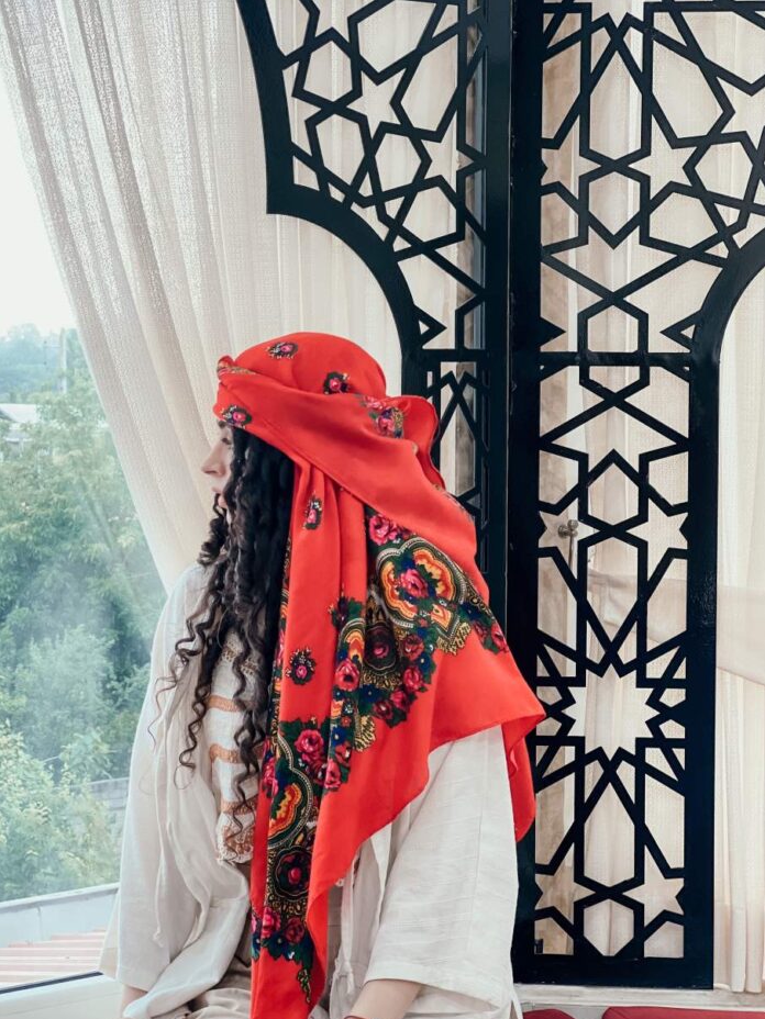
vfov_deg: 23.0
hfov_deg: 17.4
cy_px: 526
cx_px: 368
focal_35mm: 85
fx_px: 2505
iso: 250
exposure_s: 1/35
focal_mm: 9
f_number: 2.8
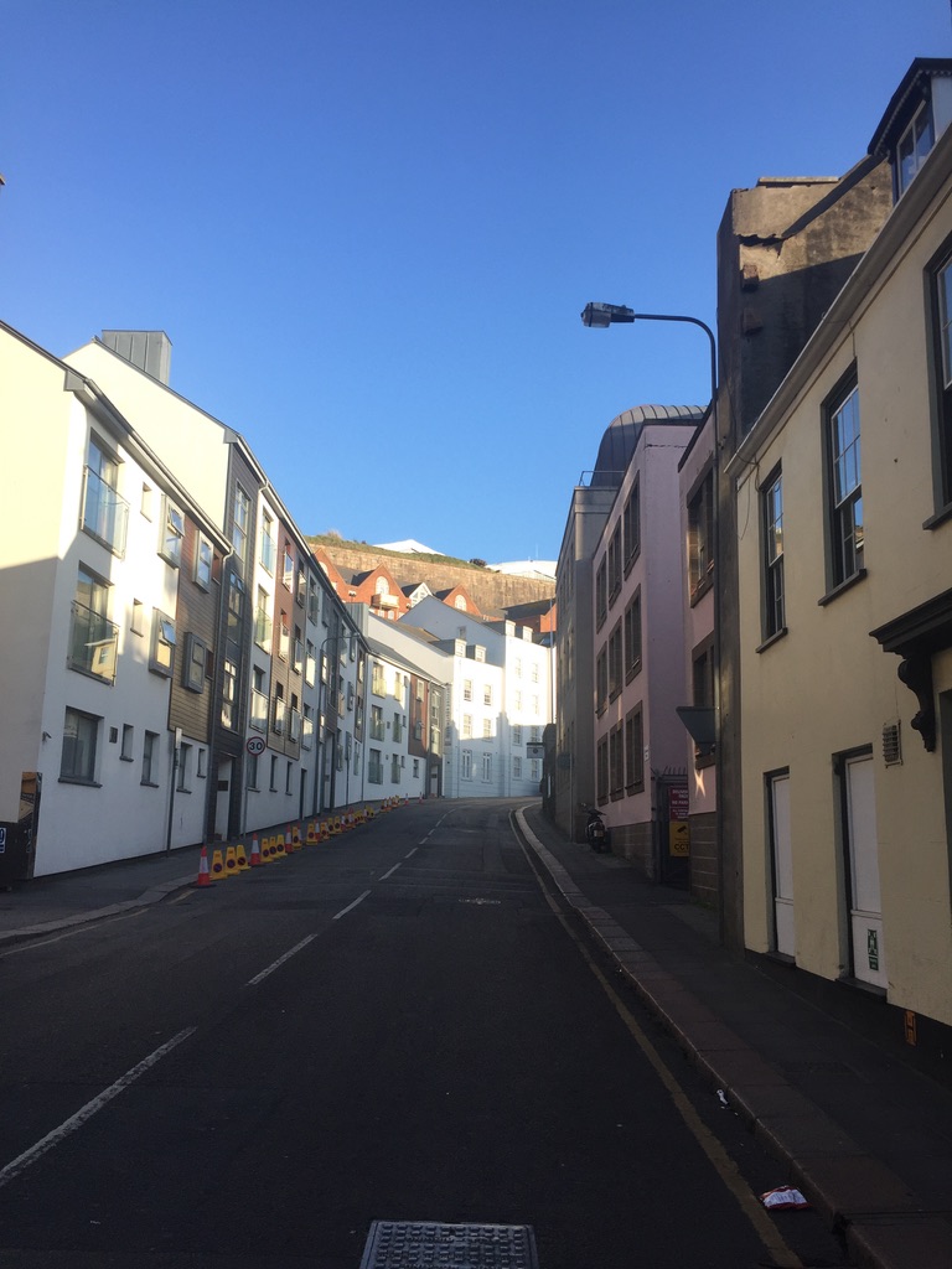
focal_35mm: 29
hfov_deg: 48.2
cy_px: 634
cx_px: 476
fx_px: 1063
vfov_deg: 61.7
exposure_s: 1/746
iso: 32
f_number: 2.2
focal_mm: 4.15
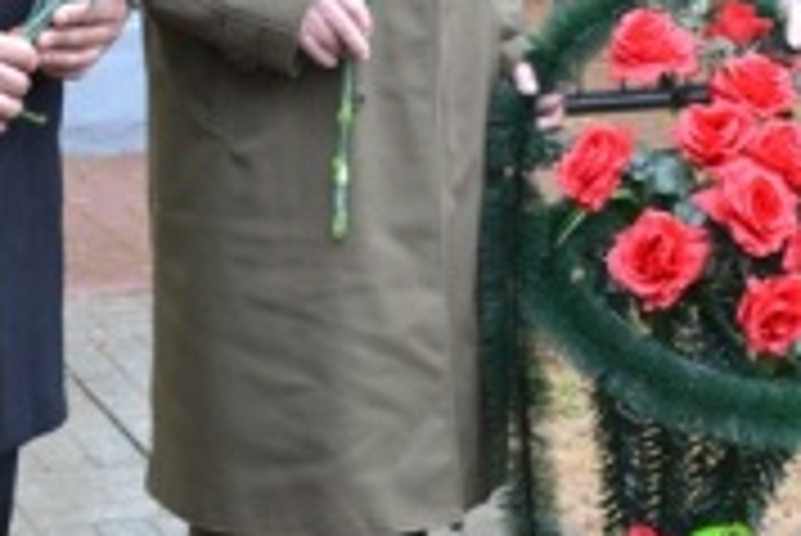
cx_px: 320
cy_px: -108
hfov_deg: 16.1
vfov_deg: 10.6
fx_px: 2828
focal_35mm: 127
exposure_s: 1/100
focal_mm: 30
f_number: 5
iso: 400
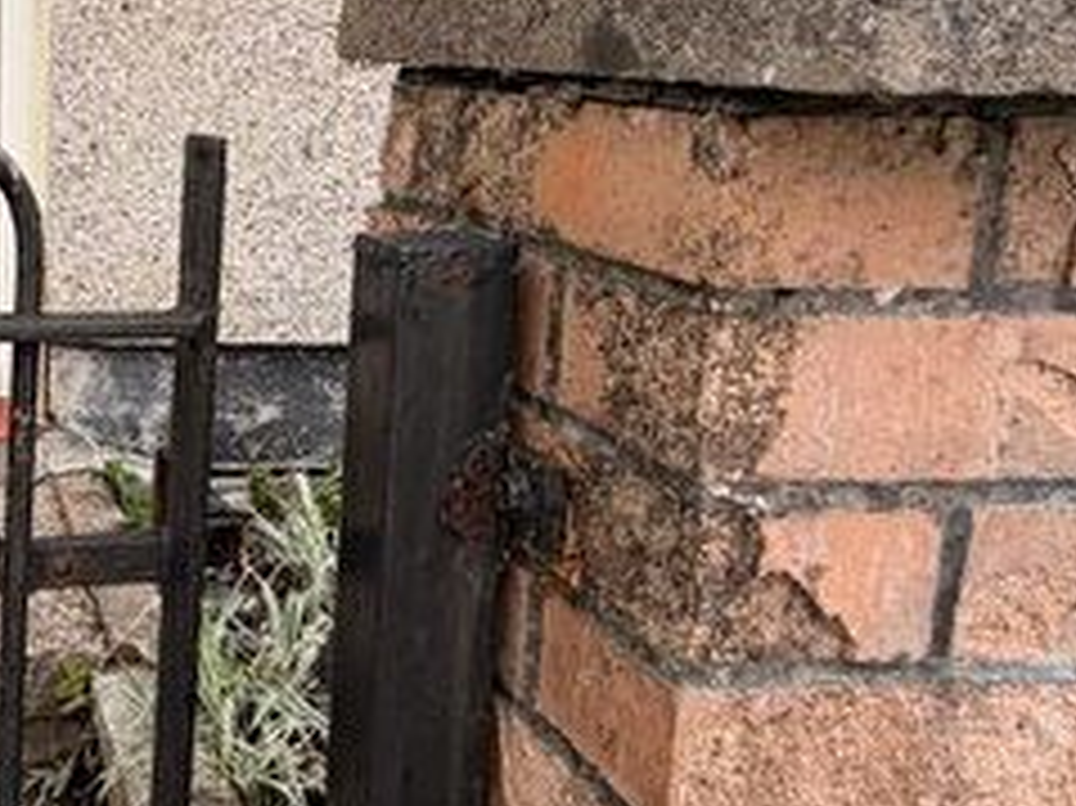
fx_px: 1274
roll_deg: +0.3
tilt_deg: -5.6
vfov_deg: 34.4
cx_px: -45
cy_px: 205
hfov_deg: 39.3
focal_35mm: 41
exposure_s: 1/502
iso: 50
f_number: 2.2
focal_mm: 2.22
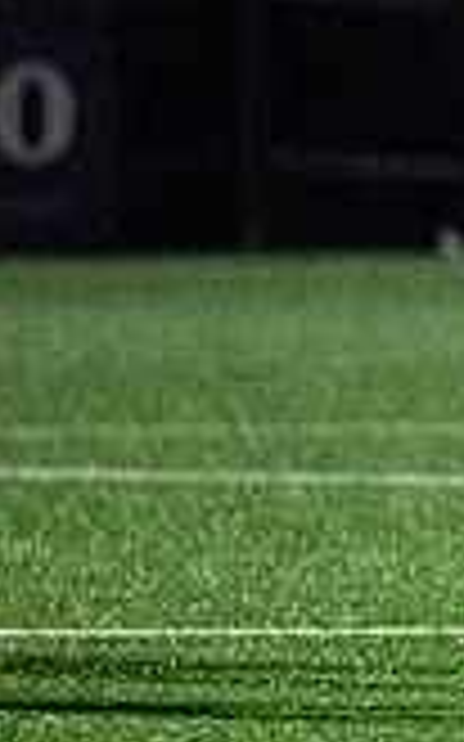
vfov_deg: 1.7
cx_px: 1557
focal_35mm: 1215
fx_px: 24604
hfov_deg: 1.1
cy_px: 218
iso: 8000
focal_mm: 200
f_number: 2.8
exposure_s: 1/1000
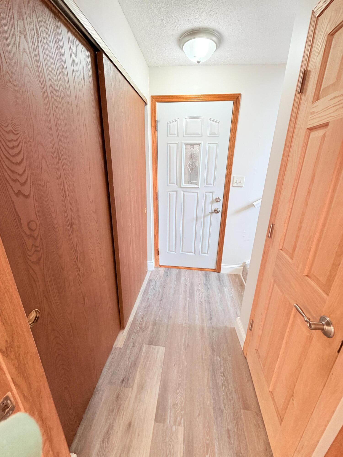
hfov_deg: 85.7
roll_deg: +0.0
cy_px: 228
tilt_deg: -19.6
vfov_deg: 102.1
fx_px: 185
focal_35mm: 14
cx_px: 172
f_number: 2.2
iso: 160
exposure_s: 1/60
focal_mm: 2.22
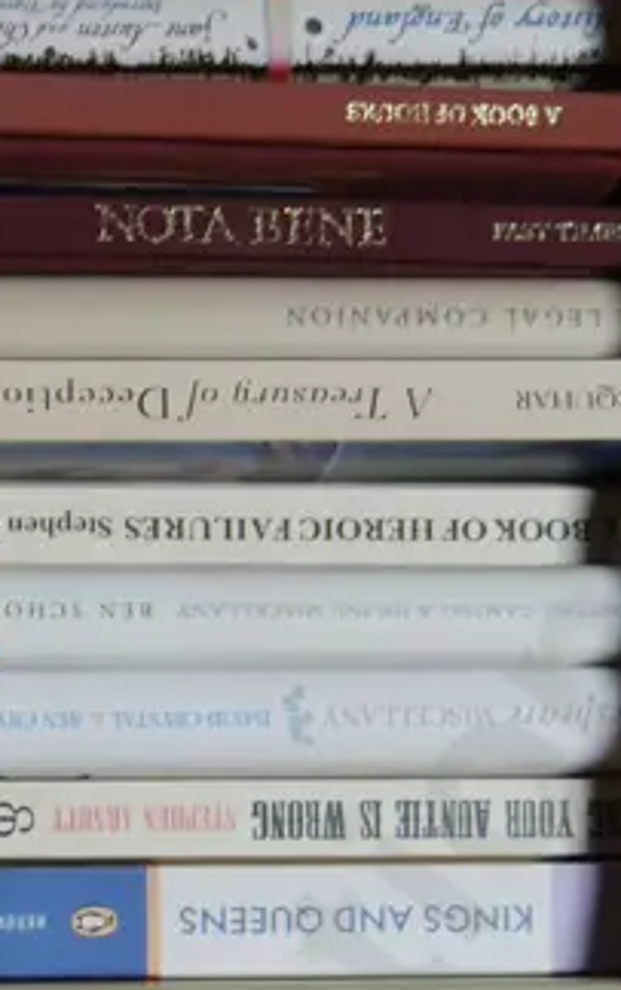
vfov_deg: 15.1
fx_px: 3622
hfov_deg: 9.8
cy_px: 1158
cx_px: 223
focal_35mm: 134
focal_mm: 20
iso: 400
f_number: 4.4
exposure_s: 1/60
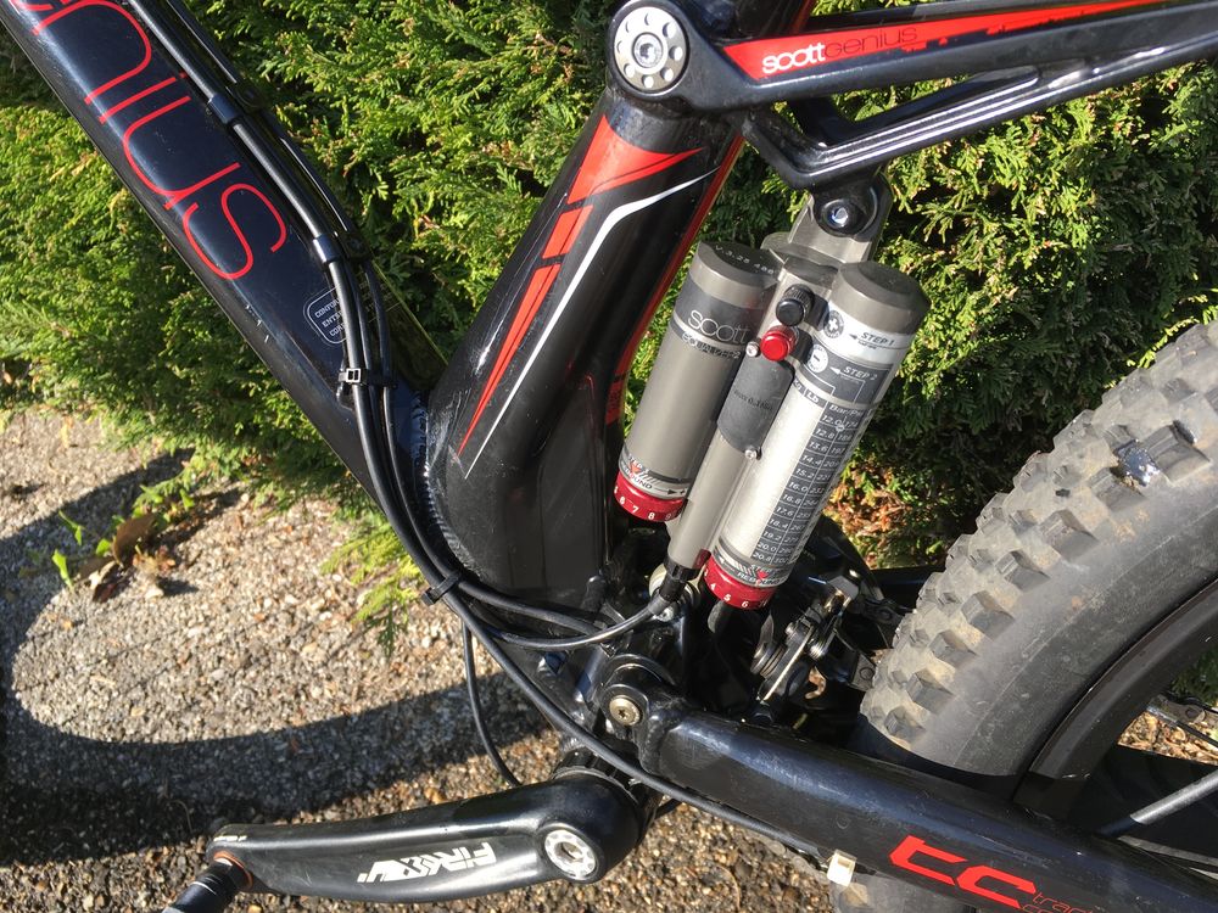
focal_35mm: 29
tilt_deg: -38.6
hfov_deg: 61.7
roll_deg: -2.8
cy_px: 456
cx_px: 609
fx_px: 1020
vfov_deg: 48.2
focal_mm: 4.15
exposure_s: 1/394
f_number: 2.2
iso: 25
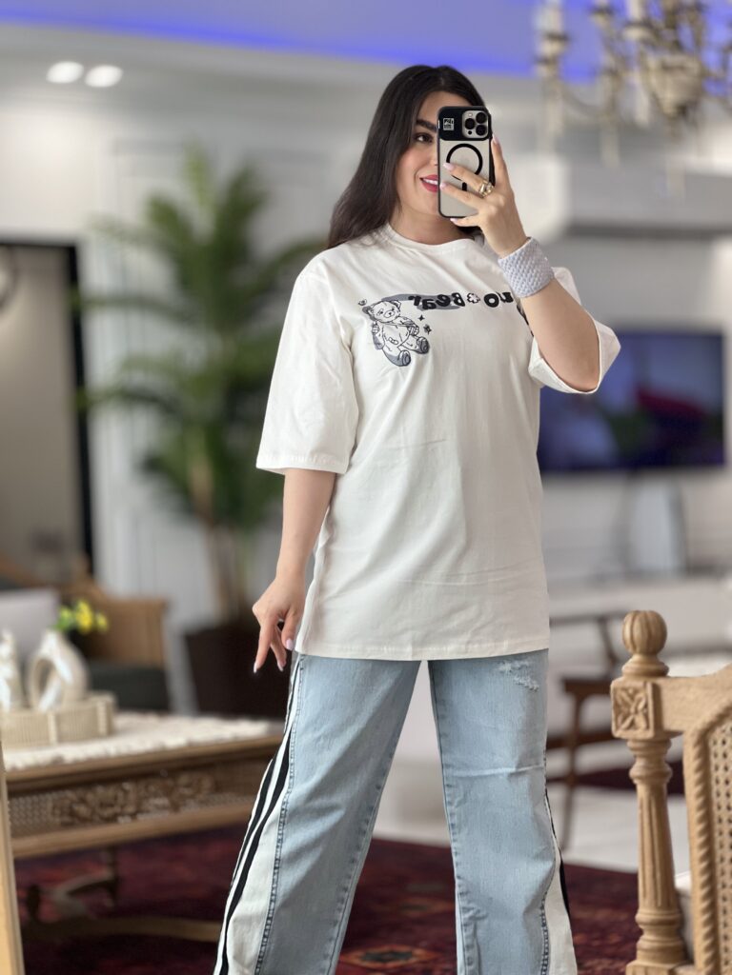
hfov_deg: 19.1
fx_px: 2171
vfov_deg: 25.3
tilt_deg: -18.4
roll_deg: +4.8
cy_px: 488
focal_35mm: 77
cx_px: 366
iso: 160
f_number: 2.8
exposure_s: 1/100
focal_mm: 9
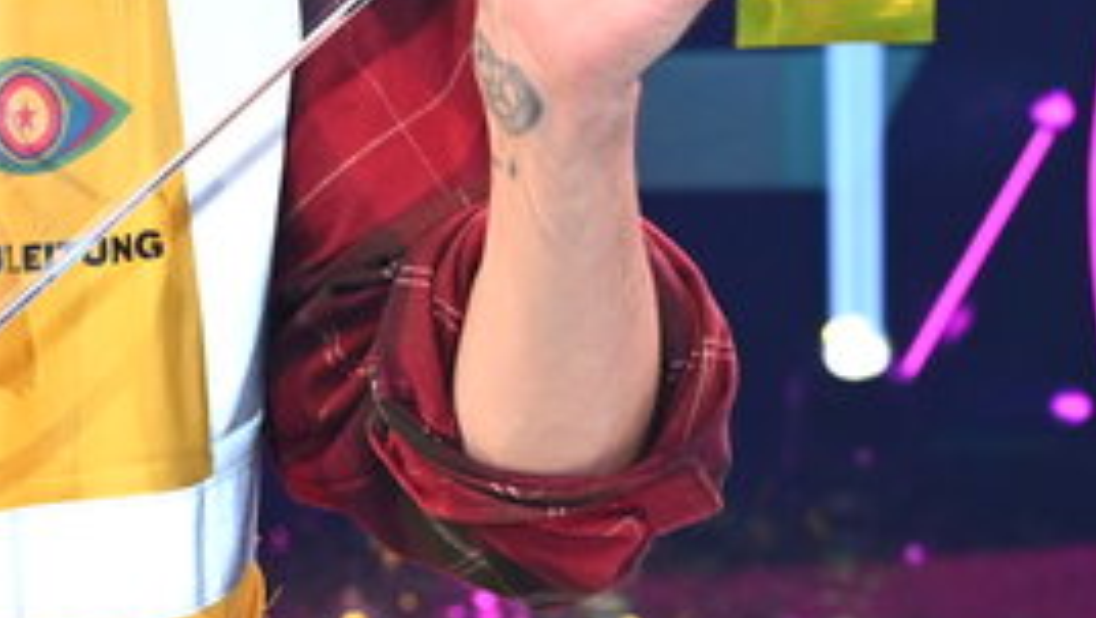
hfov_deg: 13.0
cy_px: 442
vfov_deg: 7.4
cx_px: 159
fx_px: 4768
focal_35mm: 164
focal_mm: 35
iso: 1250
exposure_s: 1/160
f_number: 4.5
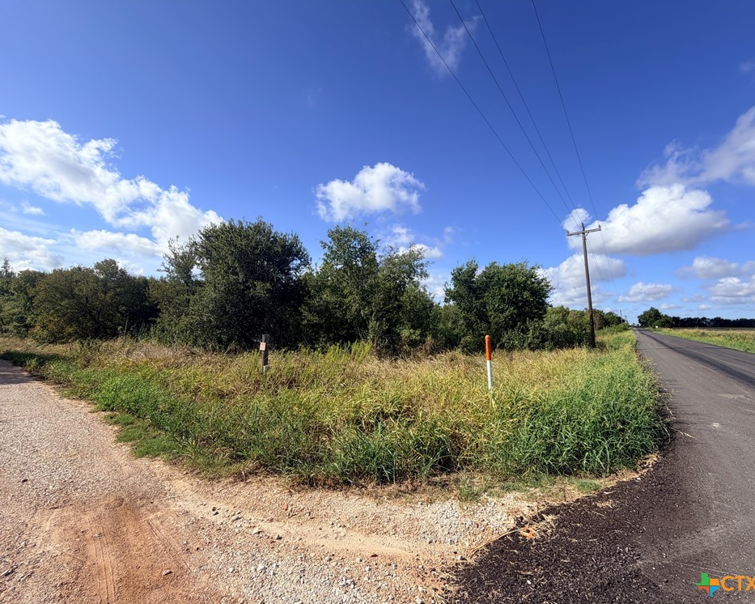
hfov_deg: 96.7
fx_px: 335
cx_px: 399
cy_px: 302
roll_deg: -1.1
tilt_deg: +3.2
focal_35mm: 15
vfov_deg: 84.0
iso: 20
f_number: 2.2
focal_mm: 2.22
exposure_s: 1/914
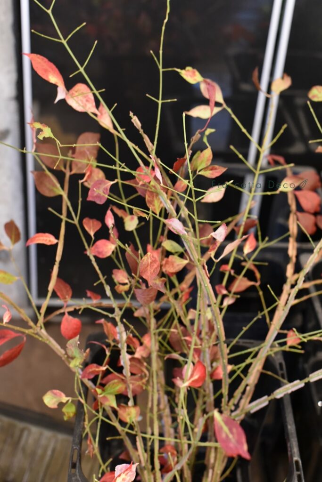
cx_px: 161
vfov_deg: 39.6
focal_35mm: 50
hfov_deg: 27.0
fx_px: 671
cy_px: 241
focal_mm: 50
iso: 6400
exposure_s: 1/30
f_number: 4.5
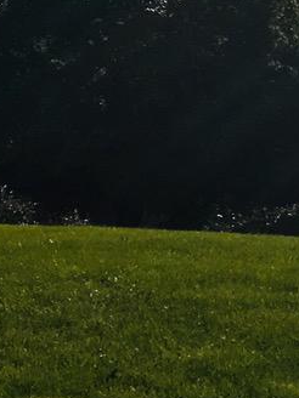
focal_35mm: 181
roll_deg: -0.8
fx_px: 2085
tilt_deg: -3.1
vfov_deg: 10.9
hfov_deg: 7.1
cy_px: 201
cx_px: 955
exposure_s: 1/5128
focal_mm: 4.15
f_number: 2.2
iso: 25
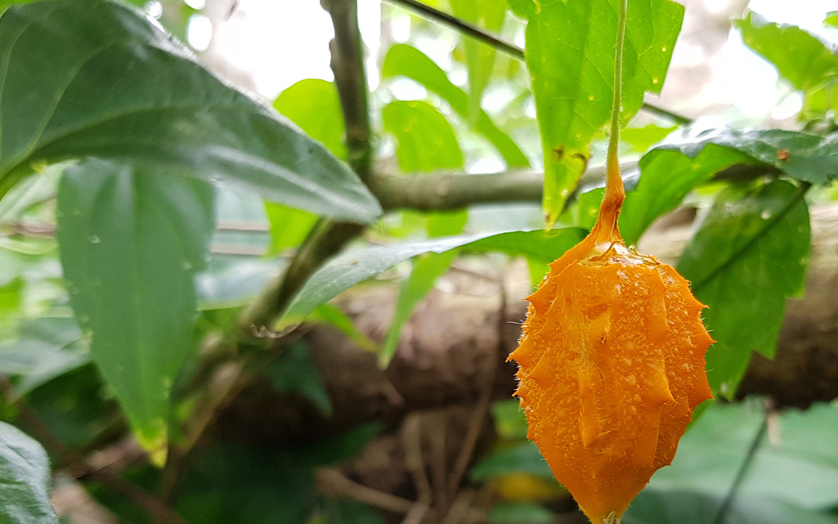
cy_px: 450
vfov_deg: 28.9
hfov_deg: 45.8
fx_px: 982
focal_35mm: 43
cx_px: 530
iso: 50
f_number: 1.7
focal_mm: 4.2
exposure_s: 1/120
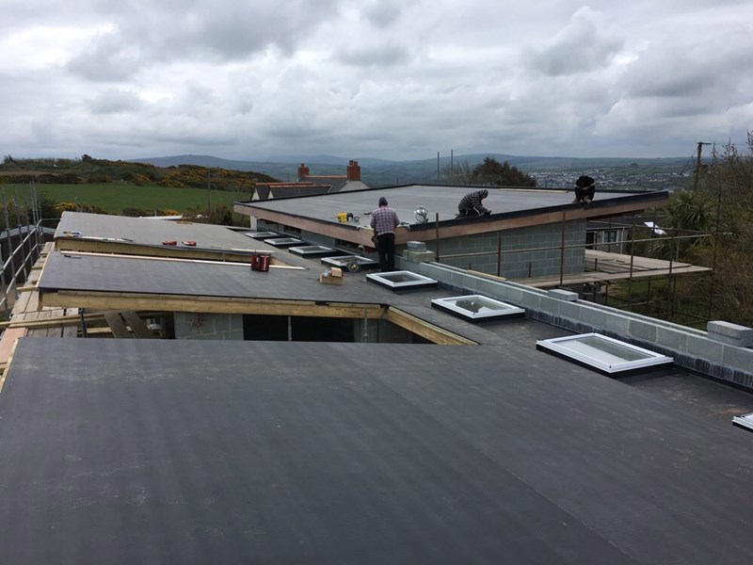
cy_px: 282
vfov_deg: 48.2
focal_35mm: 29
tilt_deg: -9.0
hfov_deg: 61.7
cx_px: 376
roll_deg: +0.5
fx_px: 631
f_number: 2.2
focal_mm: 4.15
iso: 25
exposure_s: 1/1304
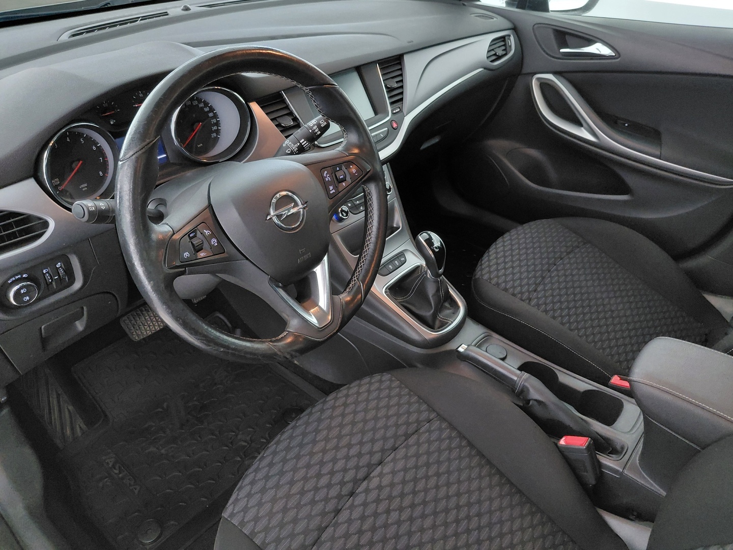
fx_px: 529
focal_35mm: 25
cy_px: 275
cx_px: 366
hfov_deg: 69.4
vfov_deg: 54.9
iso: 320
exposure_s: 1/25
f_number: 1.8
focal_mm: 4.69
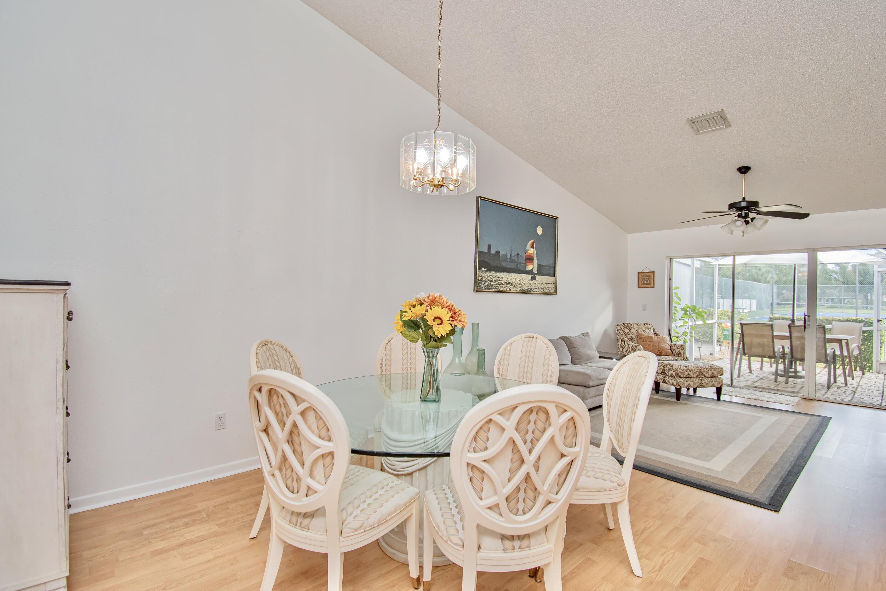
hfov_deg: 96.7
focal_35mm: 16
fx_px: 394
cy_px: 293
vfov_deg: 73.7
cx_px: 452
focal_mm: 10
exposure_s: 1/100
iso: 800
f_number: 5
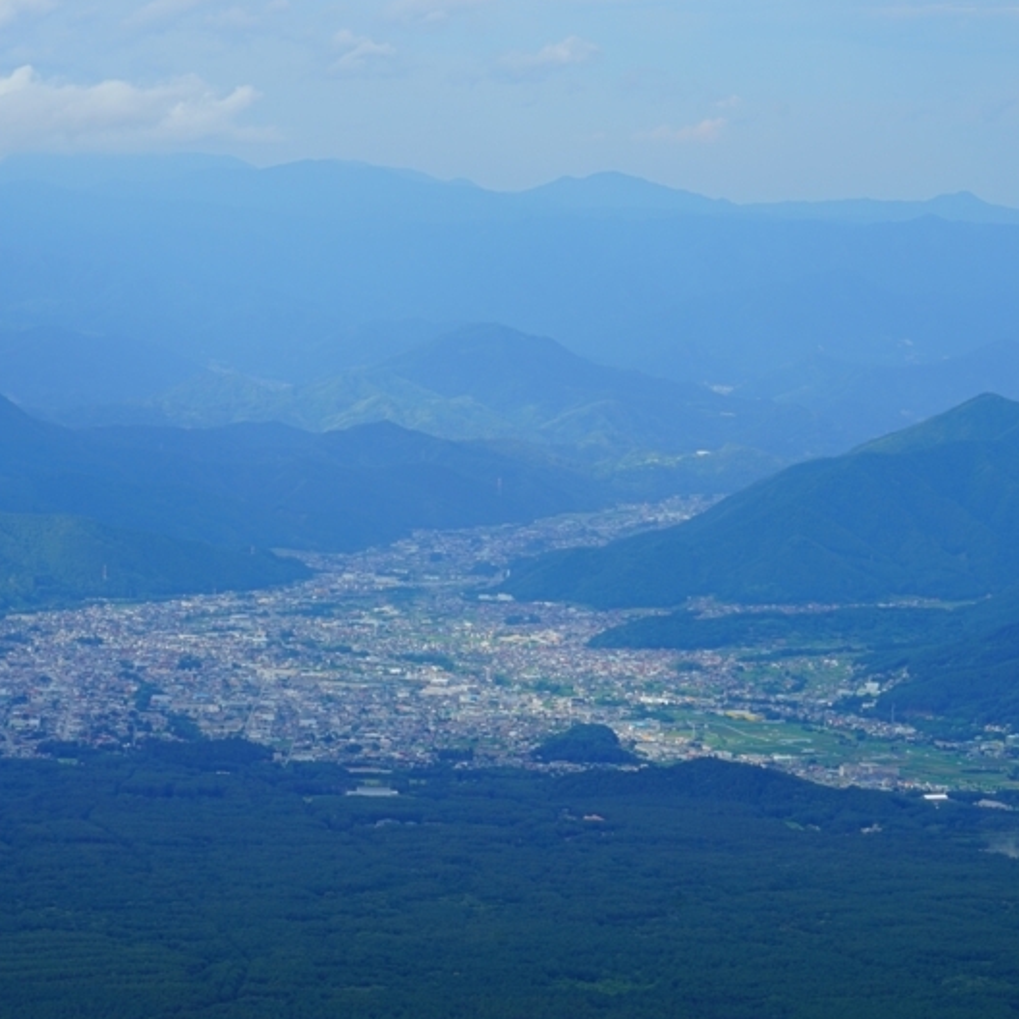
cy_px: 510
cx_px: 504
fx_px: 4629
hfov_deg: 12.6
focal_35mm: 139
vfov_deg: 12.6
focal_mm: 108
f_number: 9.5
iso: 100
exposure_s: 1/200
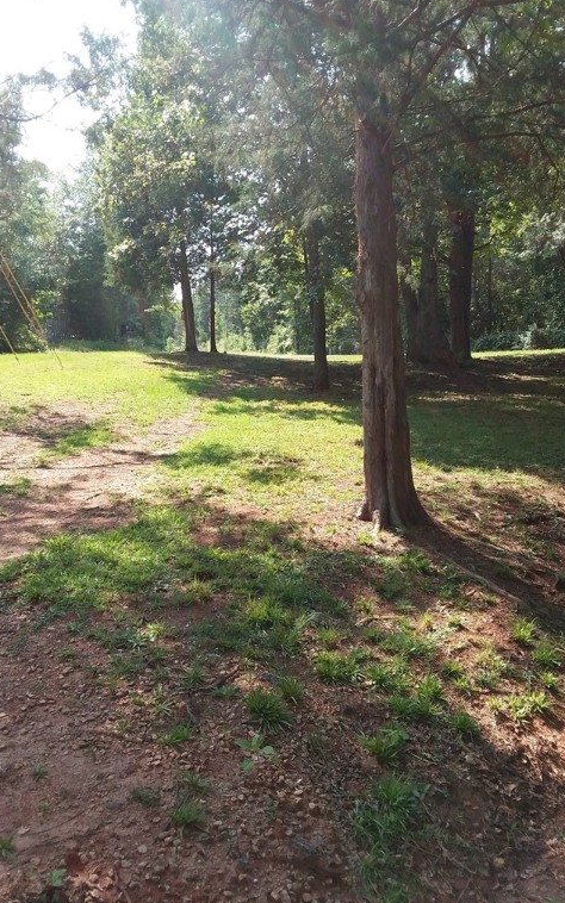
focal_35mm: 29
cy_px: 453
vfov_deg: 64.6
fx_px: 714
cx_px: 272
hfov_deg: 43.2
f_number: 1.9
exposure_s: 1/341
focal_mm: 2.91
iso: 50
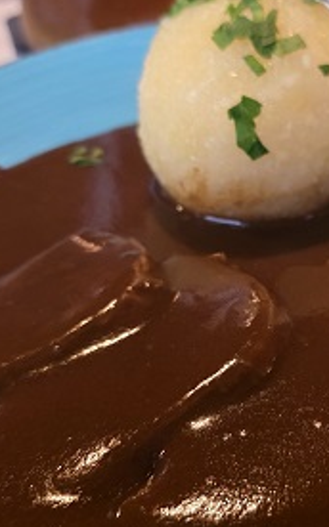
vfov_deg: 38.2
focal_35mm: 53
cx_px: 285
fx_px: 762
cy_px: 235
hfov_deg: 23.8
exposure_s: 1/100
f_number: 1.7
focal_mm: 6.3
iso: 1000
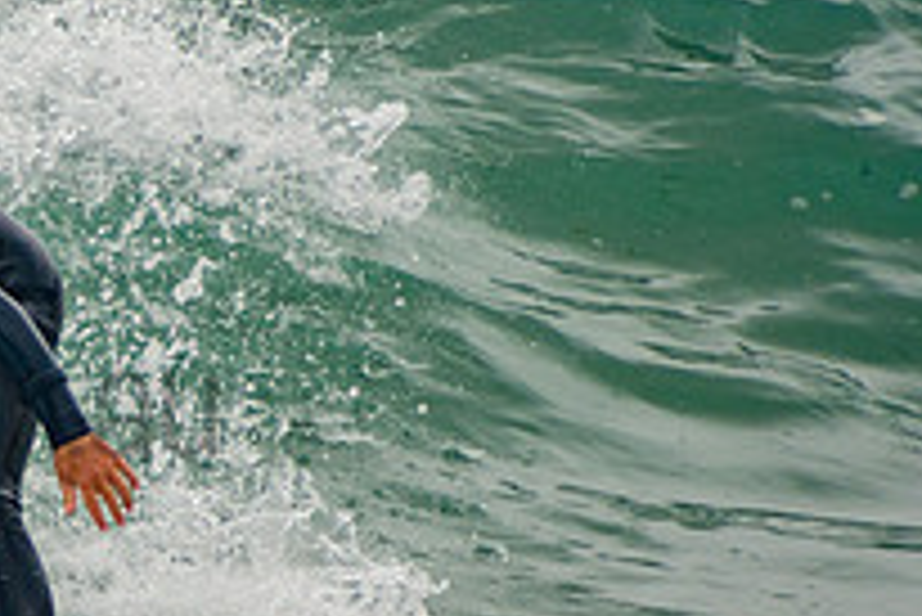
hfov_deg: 1.2
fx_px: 43594
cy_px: 353
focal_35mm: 1701
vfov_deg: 0.8
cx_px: -256
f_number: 5.6
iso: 320
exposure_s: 1/1250
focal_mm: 400
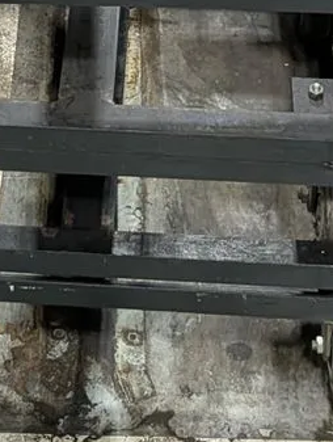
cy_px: -273
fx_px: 1304
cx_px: 31
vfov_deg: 16.9
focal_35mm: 102
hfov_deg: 14.4
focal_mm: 6.9
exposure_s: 1/121
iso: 1456
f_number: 1.68
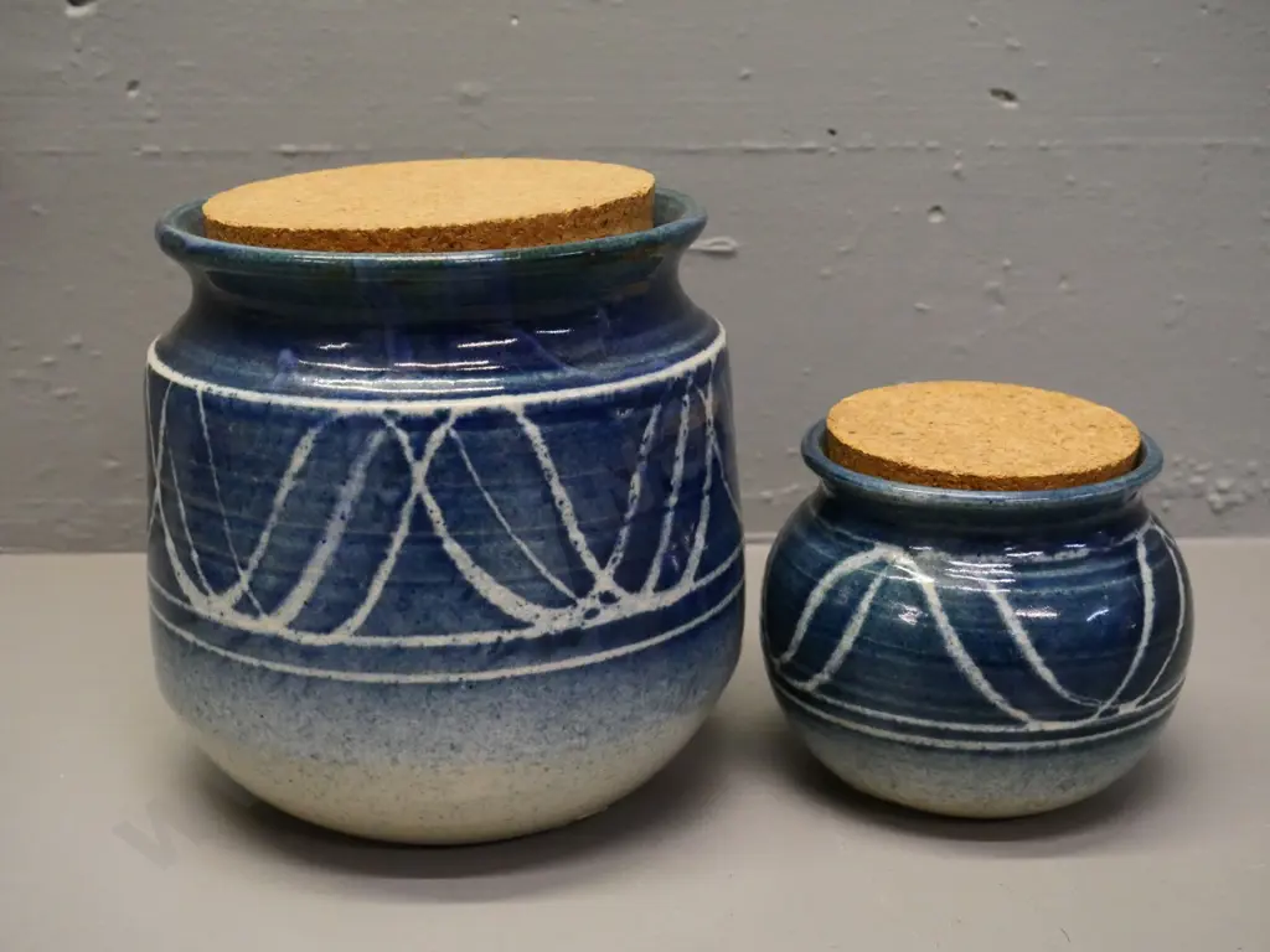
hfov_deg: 41.2
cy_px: 476
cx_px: 635
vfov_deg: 31.5
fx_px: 1688
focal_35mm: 46
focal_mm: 23
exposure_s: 1/125
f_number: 5.6
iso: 3200
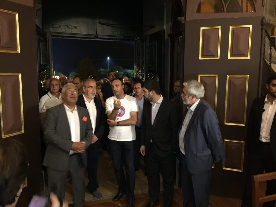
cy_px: 104
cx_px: 138
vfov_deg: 48.2
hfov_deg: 61.7
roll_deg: -0.2
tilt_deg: -6.0
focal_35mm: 29
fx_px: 231
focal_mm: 4.15
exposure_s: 1/8
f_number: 2.2
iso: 160
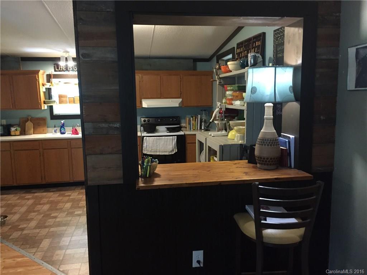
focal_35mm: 29
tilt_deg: -7.5
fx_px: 307
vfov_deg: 48.2
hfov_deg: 61.7
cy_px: 138
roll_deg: +0.7
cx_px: 184
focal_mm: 4.15
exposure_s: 1/15
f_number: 2.2
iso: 250
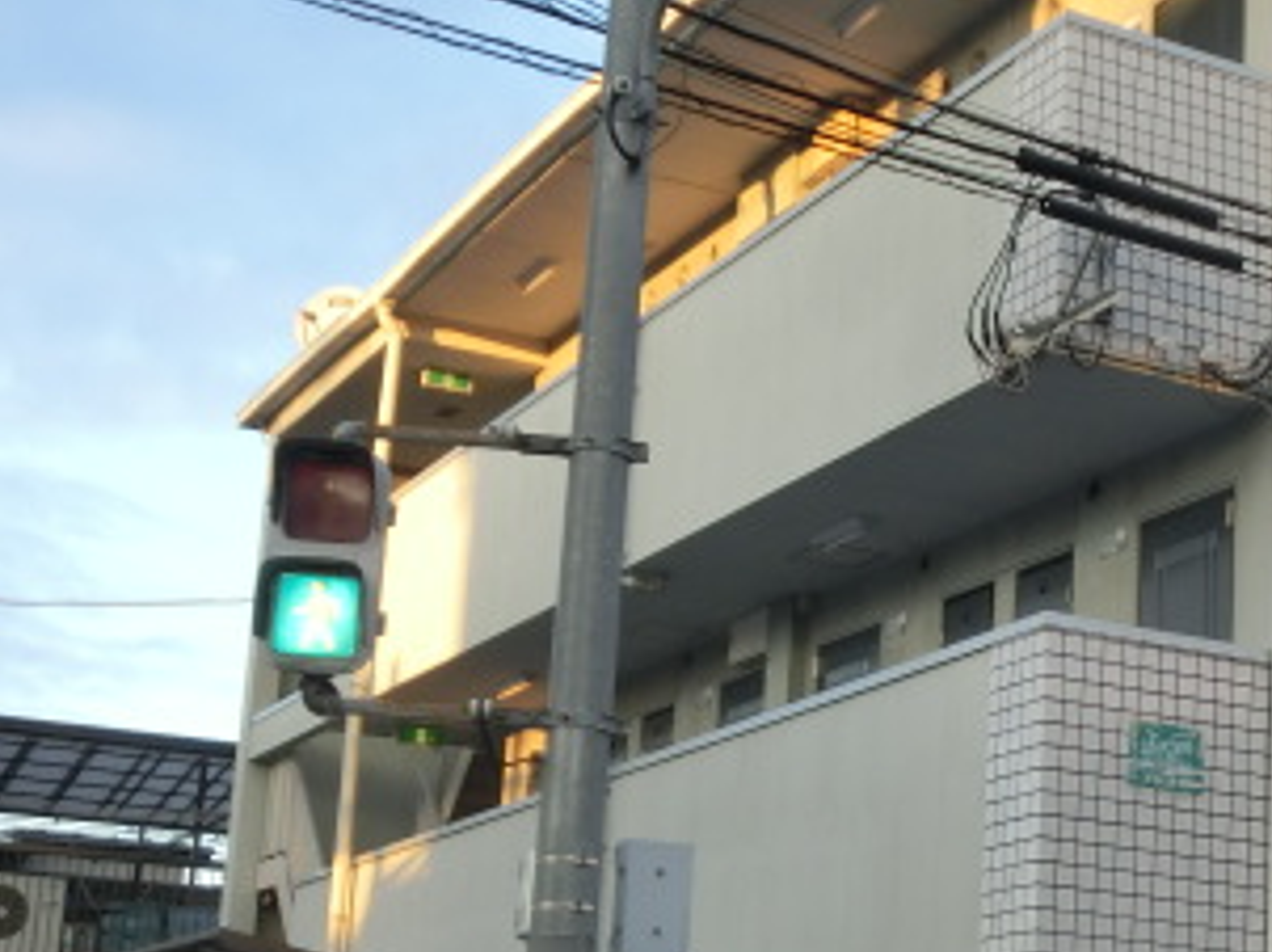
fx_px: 2570
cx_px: 1141
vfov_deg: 20.9
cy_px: 670
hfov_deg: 26.9
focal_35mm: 70
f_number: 3.7
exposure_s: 1/125
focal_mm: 5.93
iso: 160
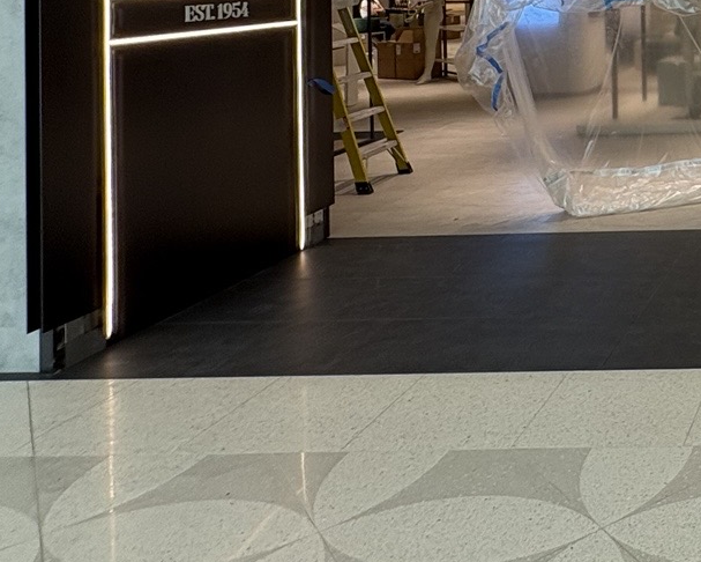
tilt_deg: +0.9
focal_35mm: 45
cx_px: 851
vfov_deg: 29.8
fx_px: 934
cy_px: -66
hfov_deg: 33.2
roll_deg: +2.8
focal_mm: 2.22
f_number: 2.2
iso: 80
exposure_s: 1/120
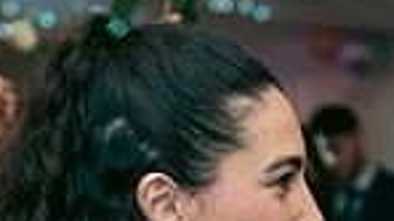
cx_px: 242
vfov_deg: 6.1
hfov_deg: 10.9
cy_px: 326
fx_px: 2057
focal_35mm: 197
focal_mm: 48
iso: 800
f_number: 3.5
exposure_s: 1/160
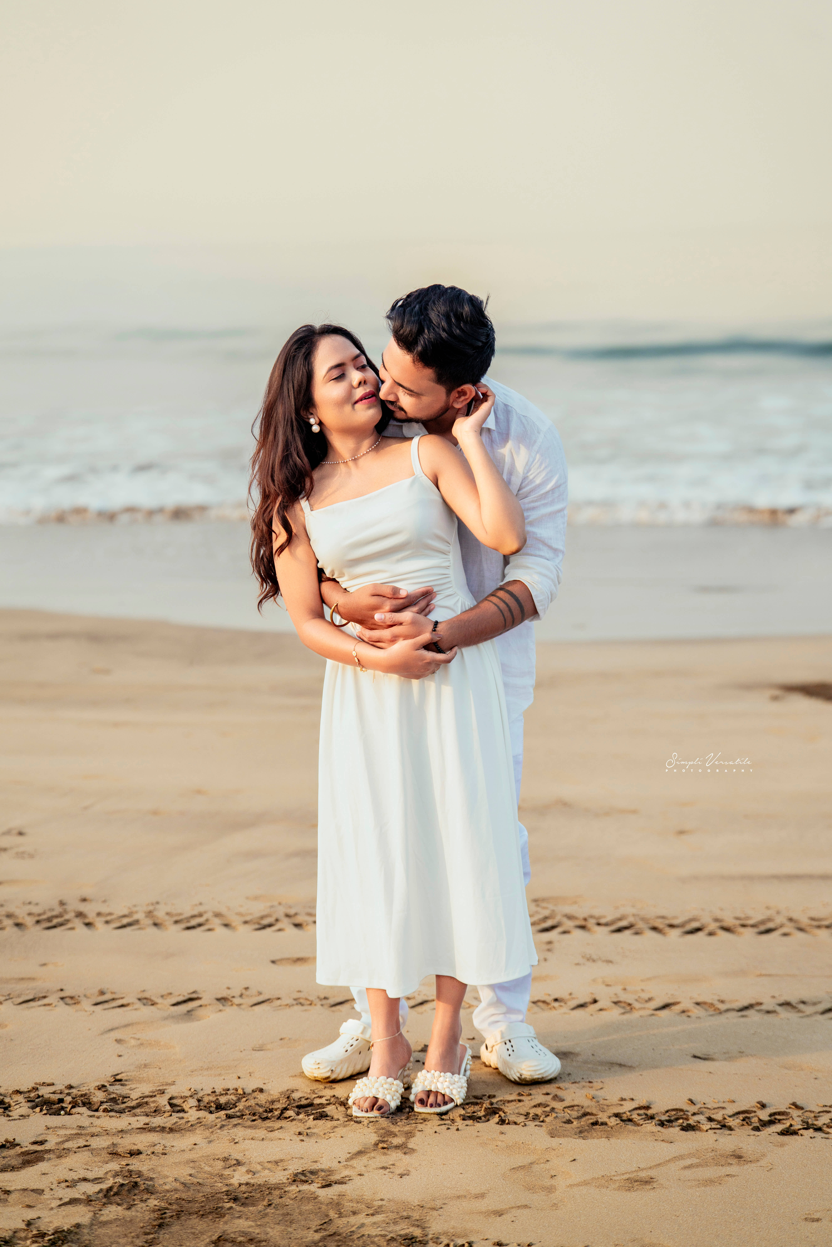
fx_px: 2737
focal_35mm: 79
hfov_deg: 17.3
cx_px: 416
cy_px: 624
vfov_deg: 25.7
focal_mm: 79
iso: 250
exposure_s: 1/1600
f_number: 2.8
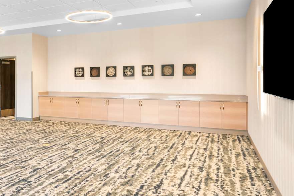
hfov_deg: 60.7
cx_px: 79
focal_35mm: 29
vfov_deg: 44.5
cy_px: 69
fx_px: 237
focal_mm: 17
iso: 400
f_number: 8
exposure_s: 1/4
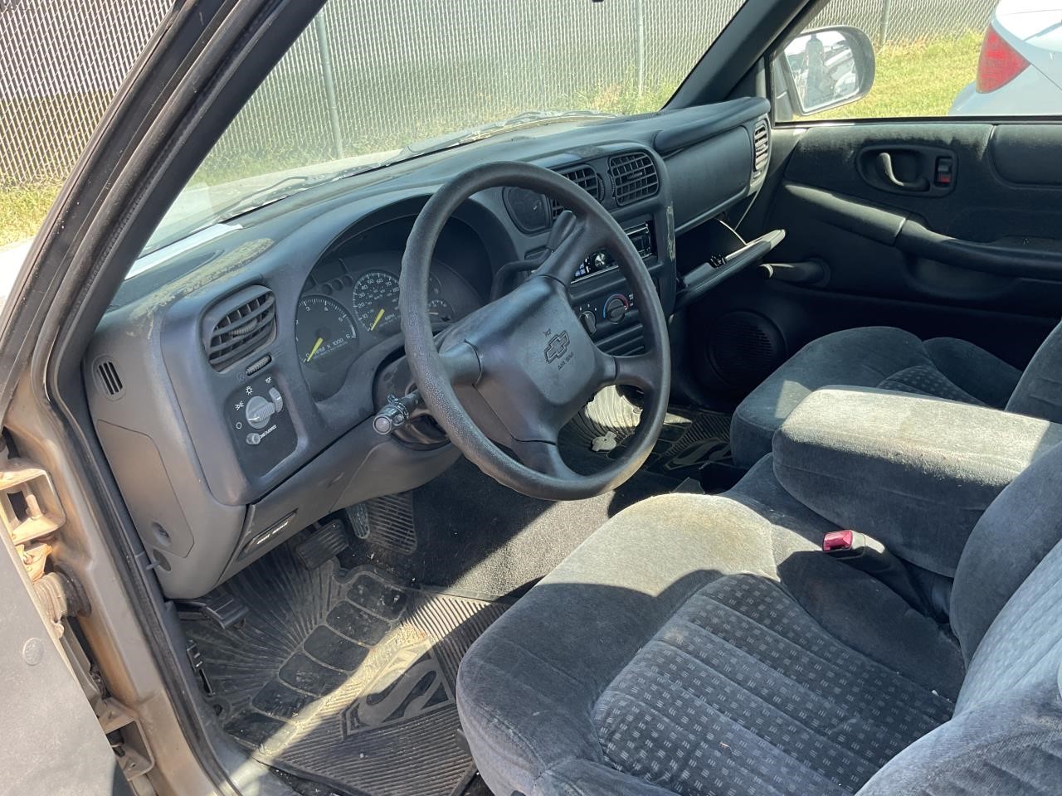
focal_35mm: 29
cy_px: 398
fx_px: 890
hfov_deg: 61.7
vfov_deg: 48.2
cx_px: 531
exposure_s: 1/120
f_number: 1.8
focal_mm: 3
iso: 20
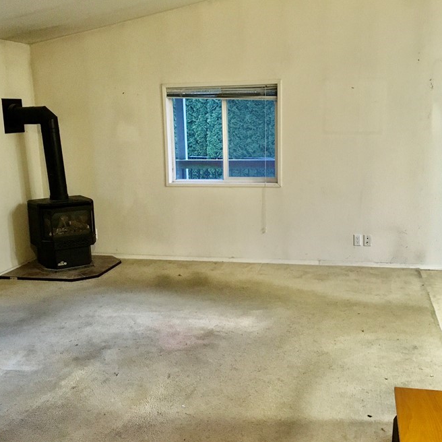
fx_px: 578
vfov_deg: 41.8
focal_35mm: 40
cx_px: 235
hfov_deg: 41.8
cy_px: 236
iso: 250
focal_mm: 4.15
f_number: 2.2
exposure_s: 1/15
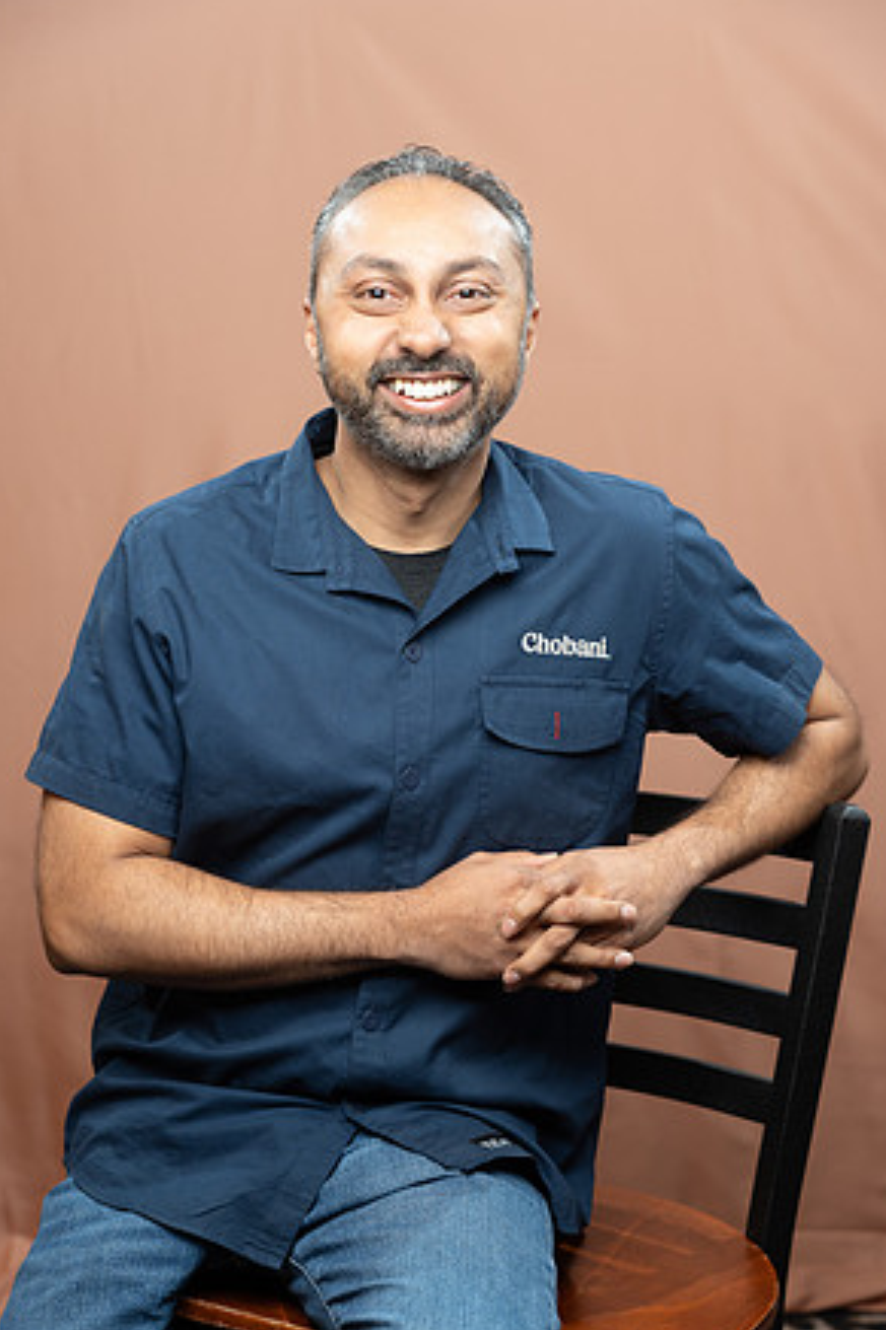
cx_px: 438
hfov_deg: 19.7
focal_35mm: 69
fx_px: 2549
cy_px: 667
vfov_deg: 29.3
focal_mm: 67
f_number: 4
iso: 320
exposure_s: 1/160
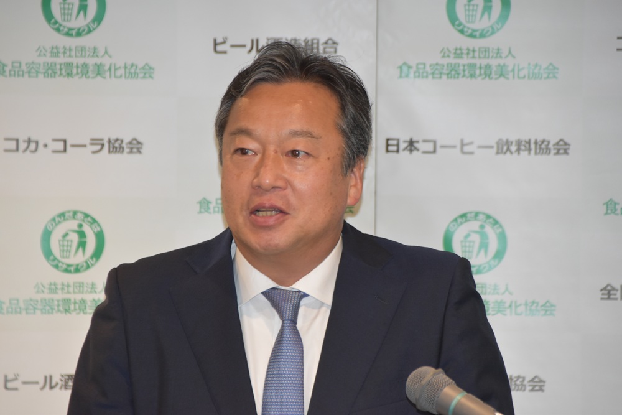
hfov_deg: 6.5
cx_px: 311
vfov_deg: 4.4
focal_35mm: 315
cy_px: 208
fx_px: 5443
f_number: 6
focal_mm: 210
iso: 1100
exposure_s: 1/60
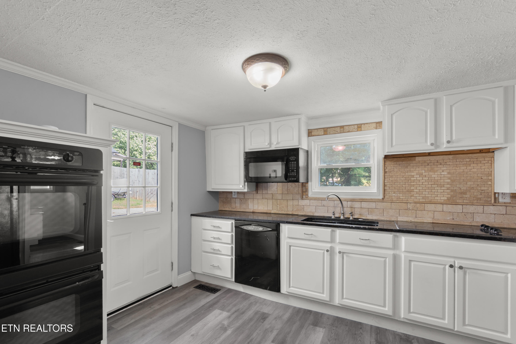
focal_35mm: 15
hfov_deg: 100.4
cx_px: 258
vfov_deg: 77.3
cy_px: 172
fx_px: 215
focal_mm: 10
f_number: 8
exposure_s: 1/2.5
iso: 250
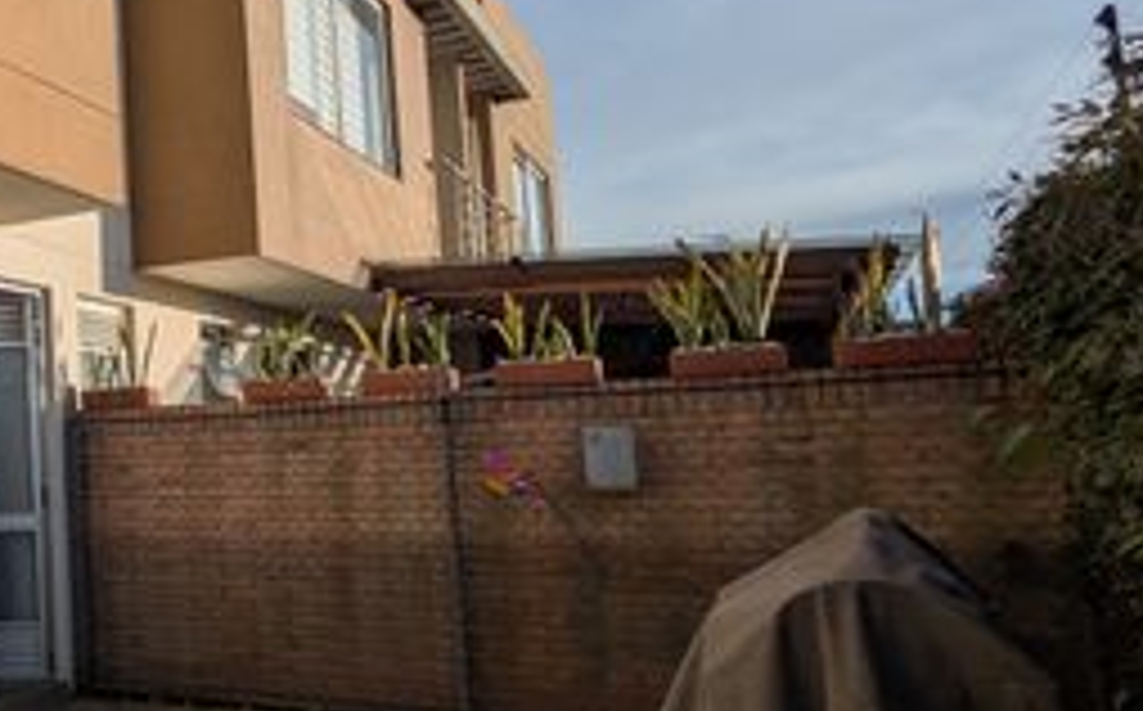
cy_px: 338
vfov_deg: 32.7
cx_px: -117
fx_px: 1213
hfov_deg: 40.6
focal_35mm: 39
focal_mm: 1.83
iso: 50
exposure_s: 1/3012
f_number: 2.2
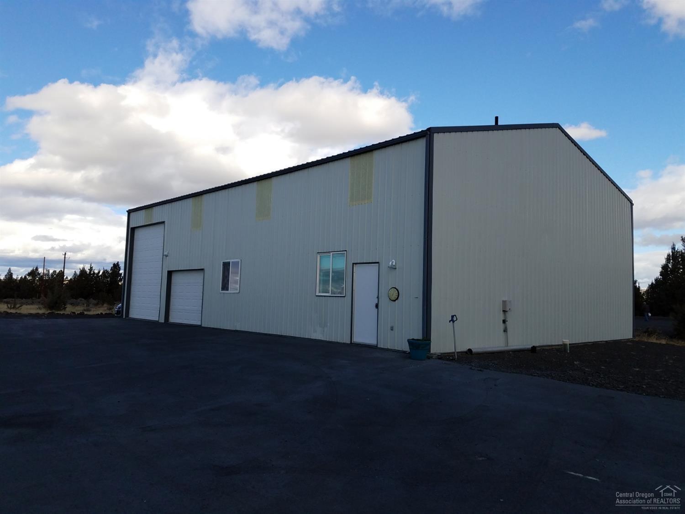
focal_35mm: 26
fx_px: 514
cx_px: 342
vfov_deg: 53.0
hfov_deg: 67.3
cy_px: 257
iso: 40
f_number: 1.7
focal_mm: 4.2
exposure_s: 1/1688
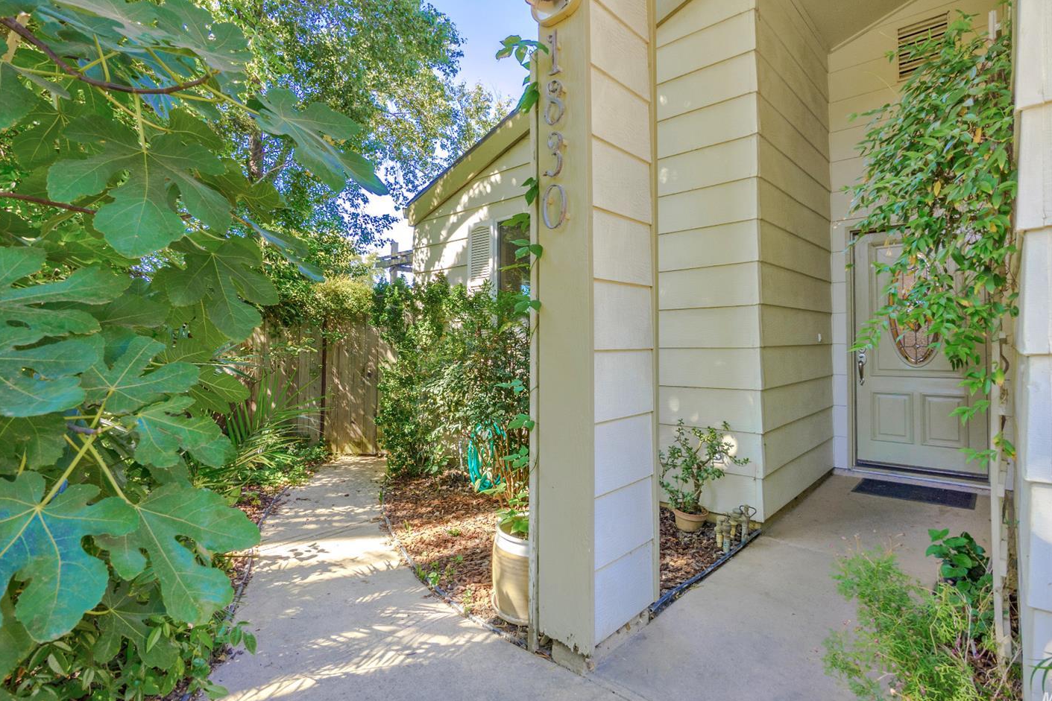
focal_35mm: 17
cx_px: 557
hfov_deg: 93.2
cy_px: 335
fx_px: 497
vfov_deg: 70.4
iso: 100
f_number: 8
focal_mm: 11
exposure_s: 1/15
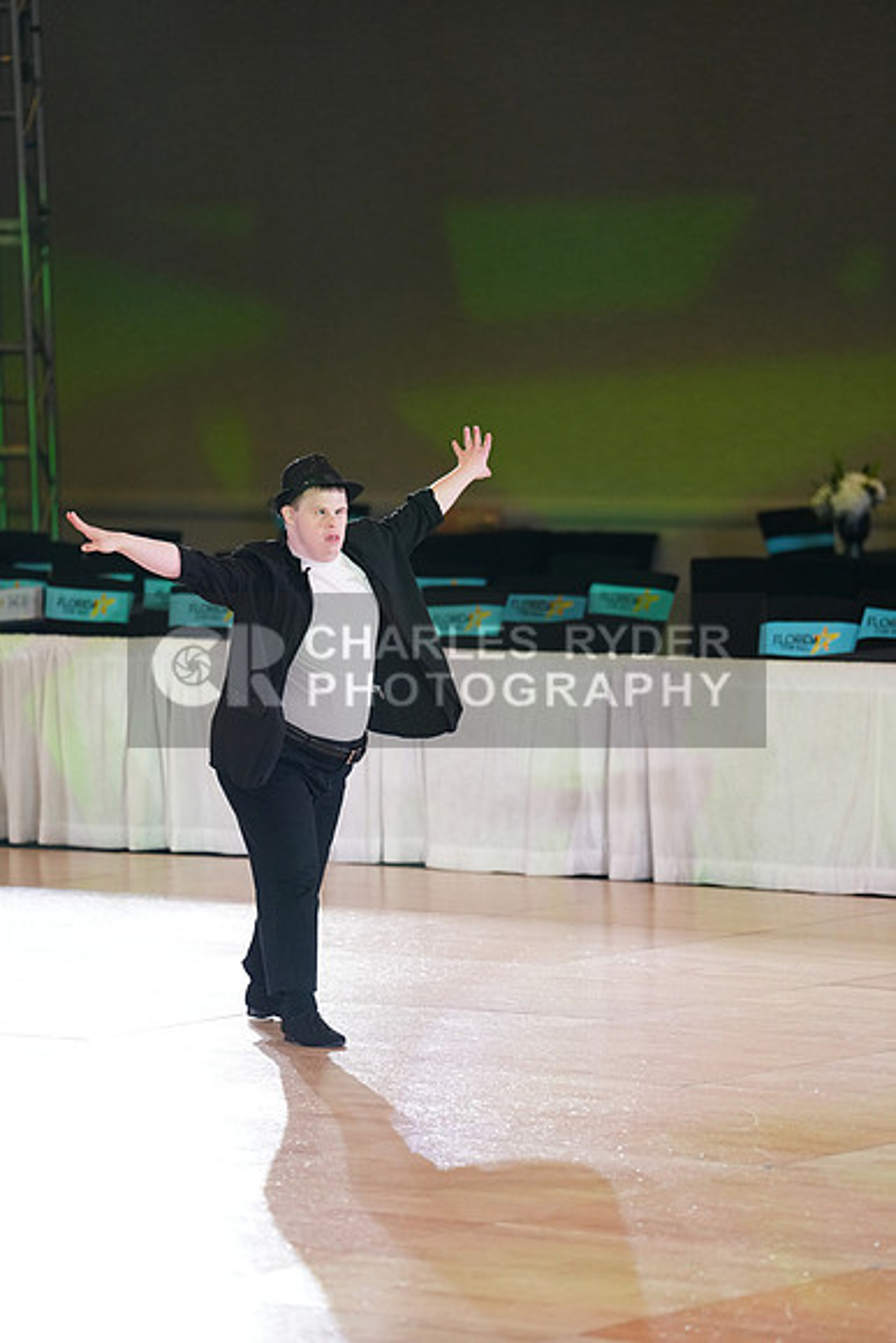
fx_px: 6454
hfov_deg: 7.9
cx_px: 448
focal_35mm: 173
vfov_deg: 11.9
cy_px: 672
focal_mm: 173
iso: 2500
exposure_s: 1/500
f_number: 2.8
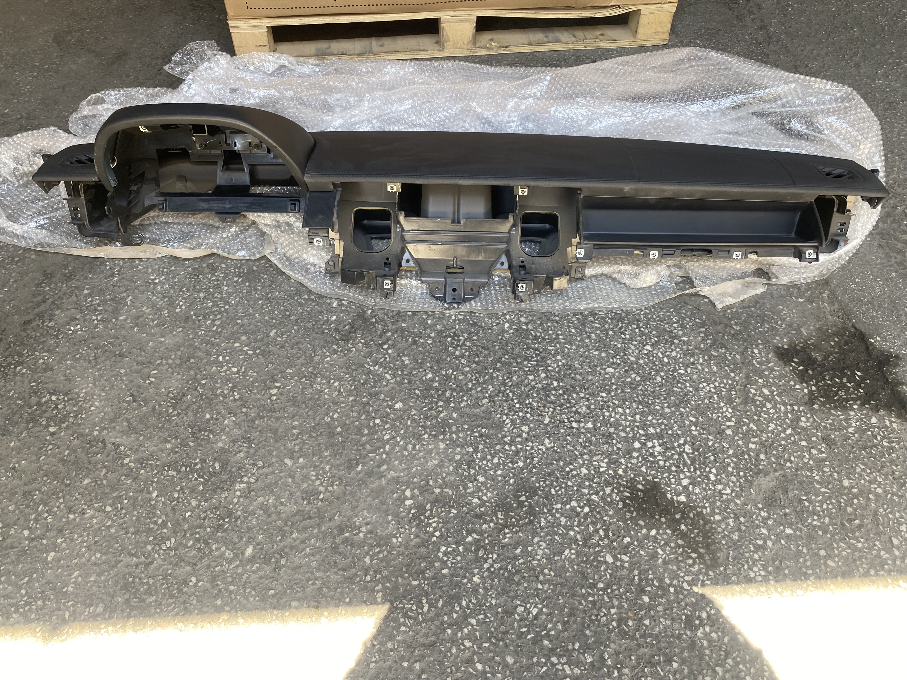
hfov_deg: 67.3
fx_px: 681
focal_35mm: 26
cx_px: 454
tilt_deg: -50.0
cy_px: 340
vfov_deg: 53.1
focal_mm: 4.25
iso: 64
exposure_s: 1/122
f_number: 1.8
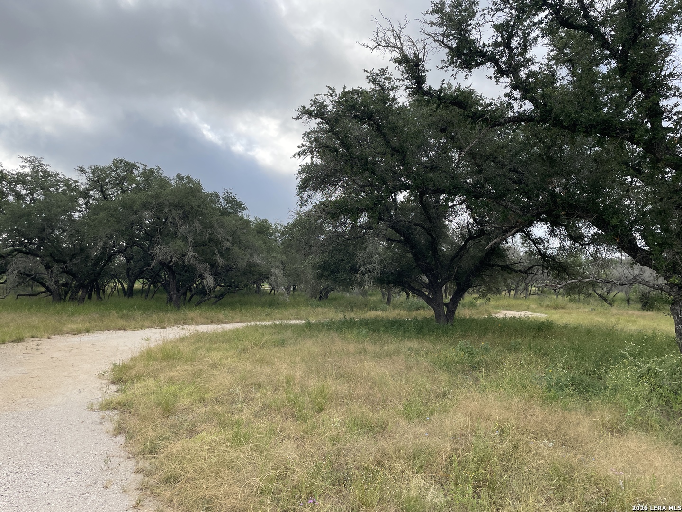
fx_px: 512
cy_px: 256
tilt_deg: +1.0
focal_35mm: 26
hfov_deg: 67.3
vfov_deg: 53.1
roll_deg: -1.0
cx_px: 341
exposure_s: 1/1416
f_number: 1.6
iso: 32
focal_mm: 4.2
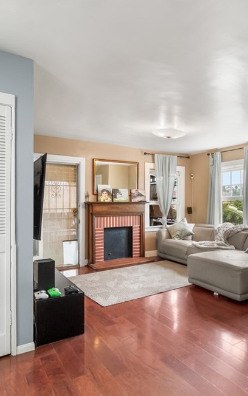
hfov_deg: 49.5
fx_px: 259
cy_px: 203
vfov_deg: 74.8
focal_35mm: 24
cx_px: 180
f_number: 7.1
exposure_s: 1/8
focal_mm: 10
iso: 320
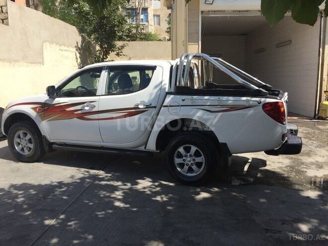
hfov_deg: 61.7
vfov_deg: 48.2
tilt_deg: -8.2
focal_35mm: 29
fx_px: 275
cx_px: 164
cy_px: 123
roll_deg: -0.5
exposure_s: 1/1364
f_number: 2.2
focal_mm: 4.15
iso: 32
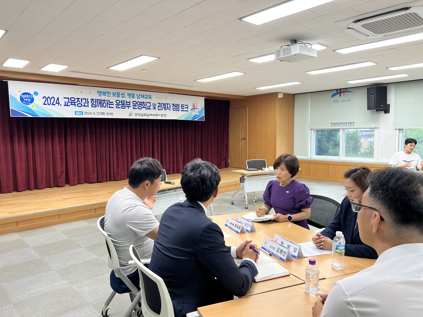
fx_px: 318
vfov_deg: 53.1
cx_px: 212
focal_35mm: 26
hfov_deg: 67.3
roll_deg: +1.0
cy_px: 158
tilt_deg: -4.6
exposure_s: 1/60
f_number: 1.5
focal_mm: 5.7
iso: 80
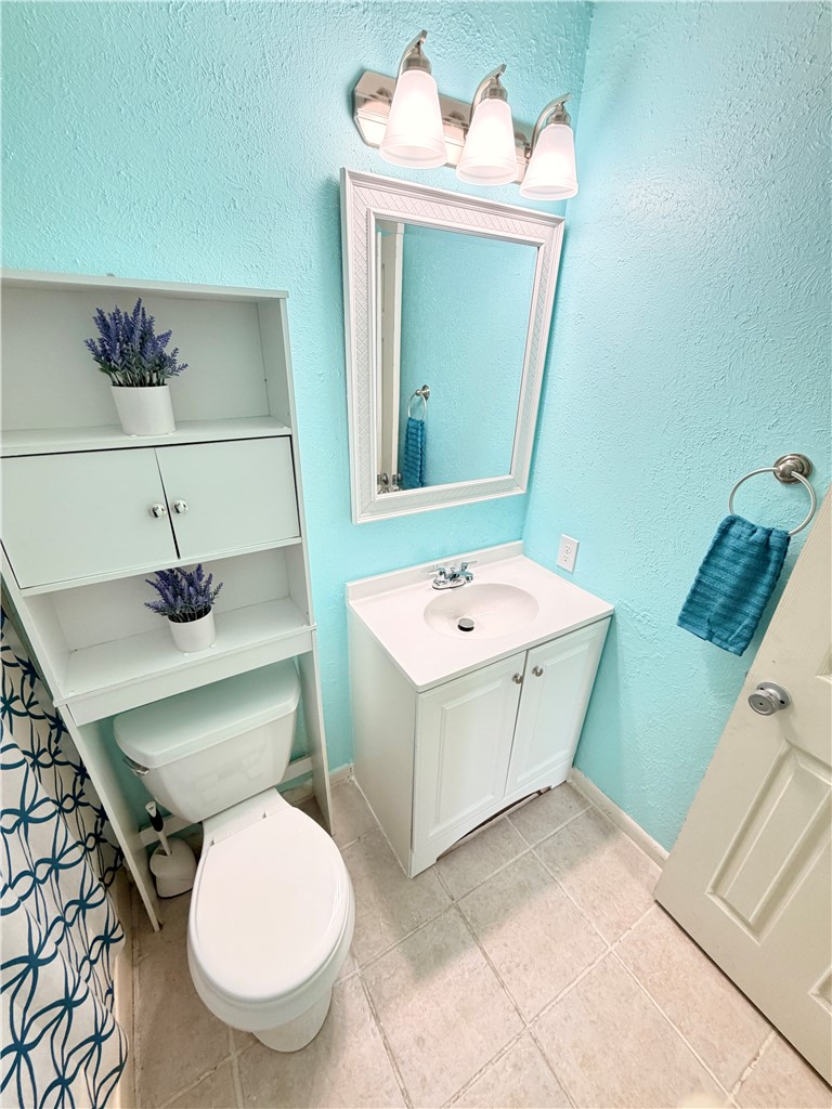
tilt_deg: -25.4
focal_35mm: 14
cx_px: 416
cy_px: 554
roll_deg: -1.9
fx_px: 449
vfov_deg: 102.1
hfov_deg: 85.7
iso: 250
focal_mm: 2.22
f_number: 2.2
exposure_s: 1/60
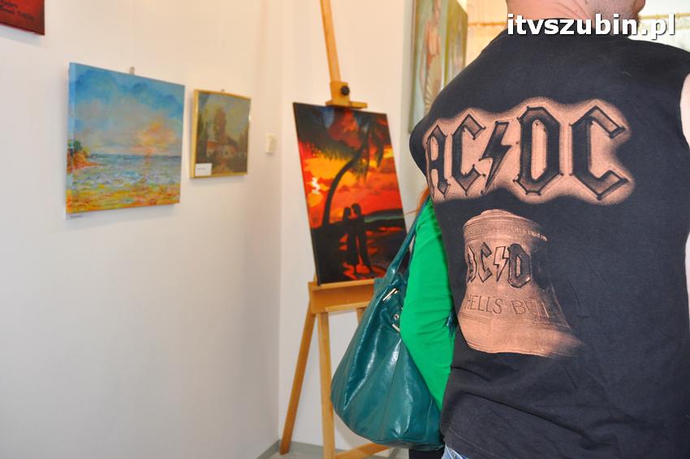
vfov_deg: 36.8
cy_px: 230
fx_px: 689
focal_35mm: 36
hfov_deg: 53.2
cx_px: 345
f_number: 4
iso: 800
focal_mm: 24
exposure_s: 1/60
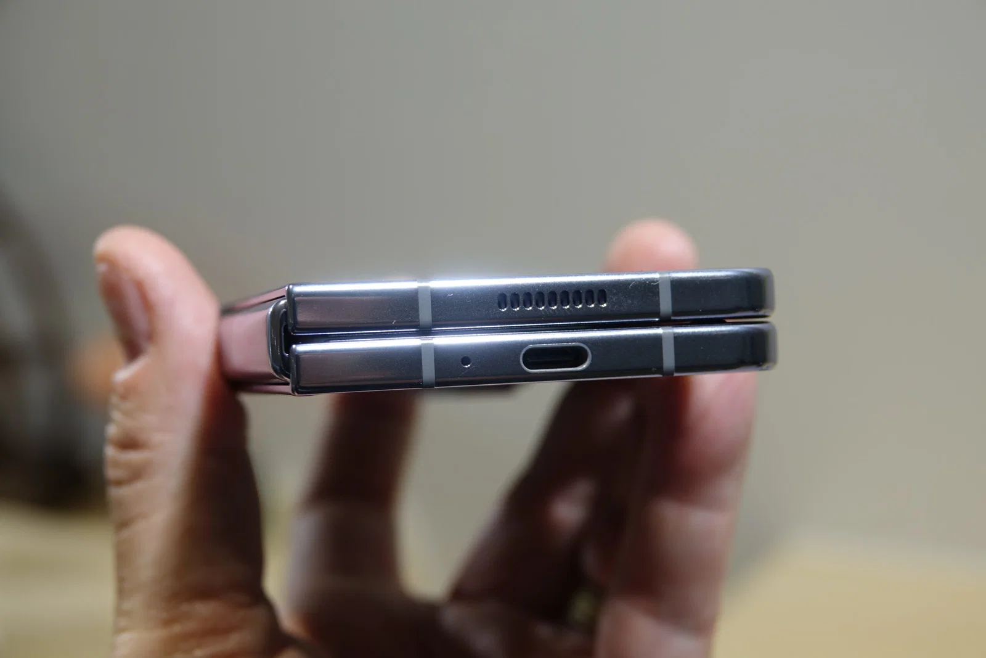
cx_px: 493
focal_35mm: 74
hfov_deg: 27.3
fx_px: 2027
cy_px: 329
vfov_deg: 18.4
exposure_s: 1/160
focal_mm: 27.24
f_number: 3.5
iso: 100
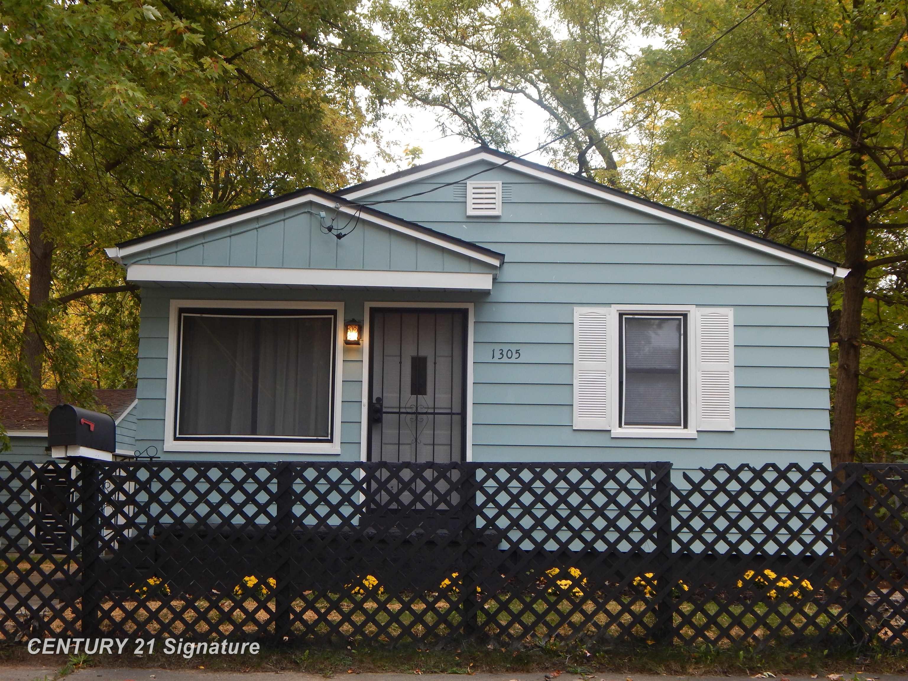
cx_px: 454
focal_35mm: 54
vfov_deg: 27.0
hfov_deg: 35.5
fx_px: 1416
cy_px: 340
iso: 125
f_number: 3.8
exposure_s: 1/100
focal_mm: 9.7
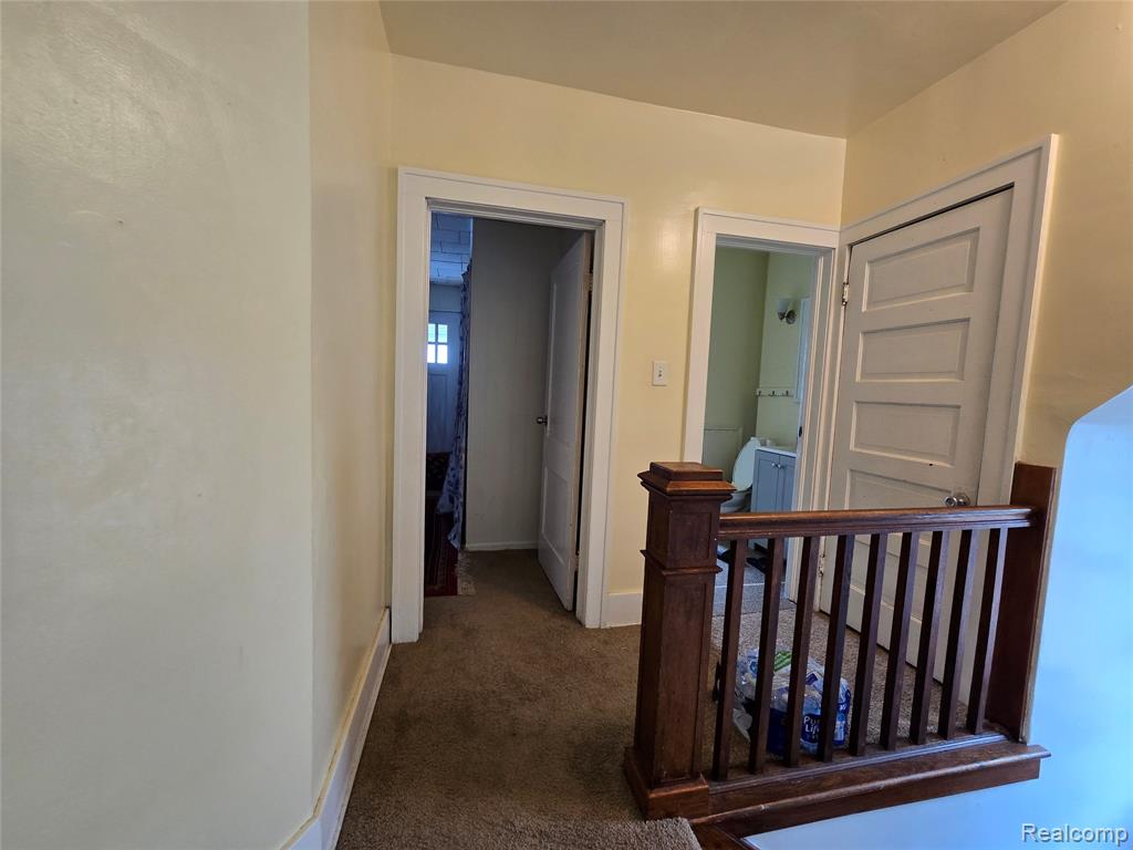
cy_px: 425
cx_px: 566
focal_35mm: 13
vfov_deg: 89.9
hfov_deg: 106.2
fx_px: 425
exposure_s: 1/60
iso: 160
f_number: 2.2
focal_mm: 2.2
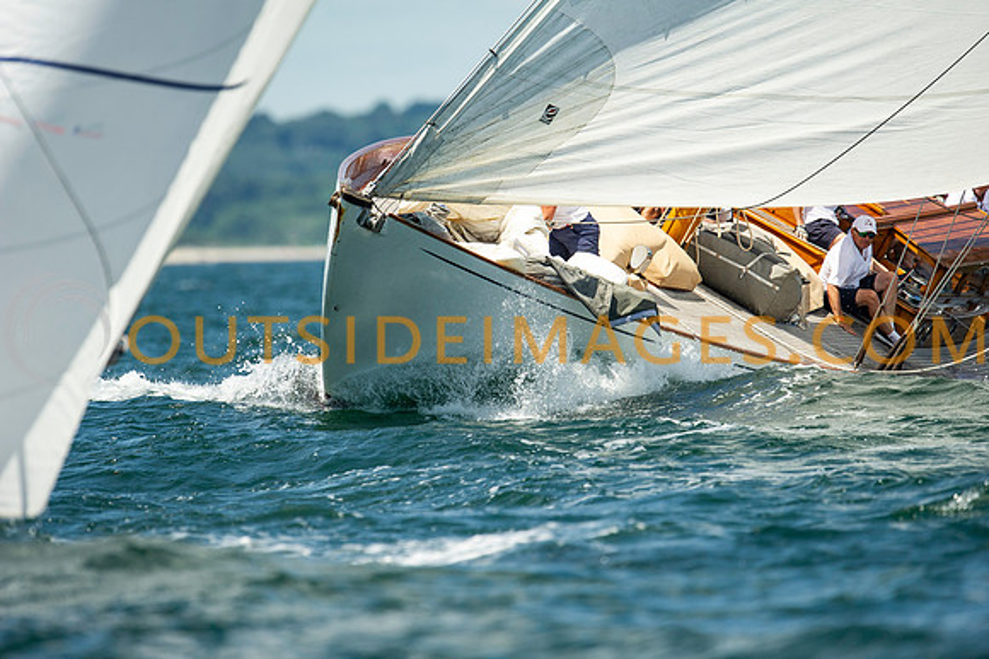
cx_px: 494
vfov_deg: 2.3
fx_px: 16473
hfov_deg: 3.4
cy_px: 330
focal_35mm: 600
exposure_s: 1/2500
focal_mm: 600
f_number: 5
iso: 400
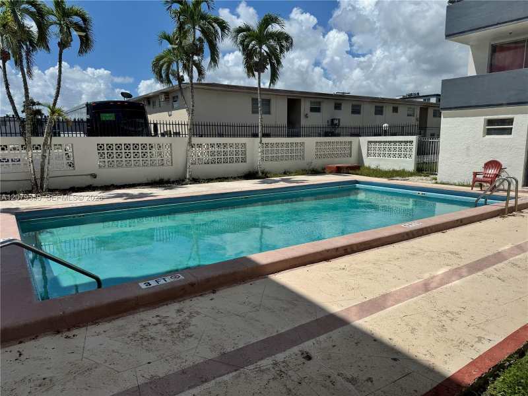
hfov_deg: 71.6
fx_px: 366
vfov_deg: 56.8
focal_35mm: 24
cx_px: 264
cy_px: 198
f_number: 1.78
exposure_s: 1/9009
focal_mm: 6.76
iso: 80
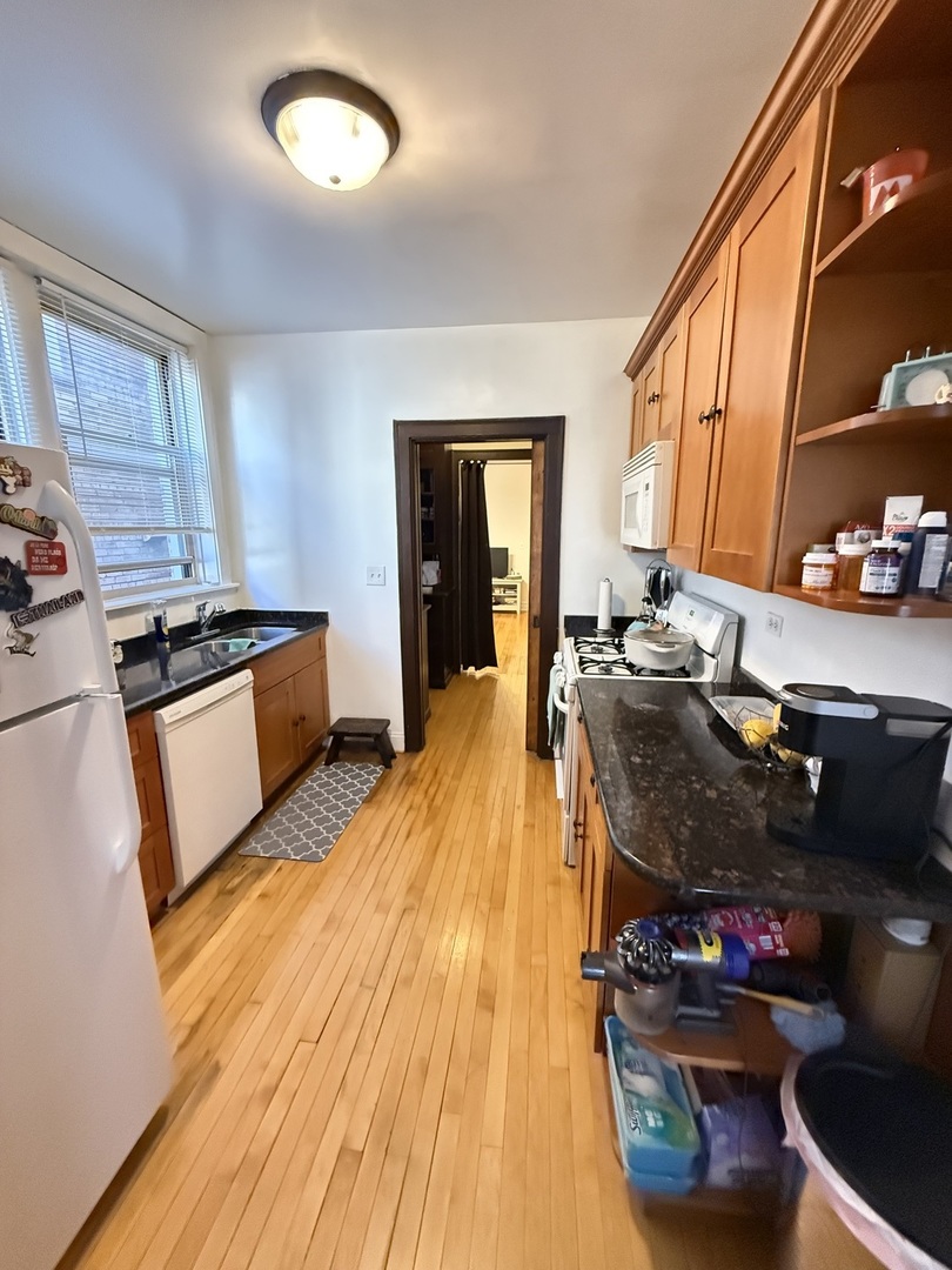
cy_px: 635
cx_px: 476
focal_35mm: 14
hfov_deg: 85.7
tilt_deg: -11.4
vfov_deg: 102.1
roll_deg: -0.3
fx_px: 513
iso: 1250
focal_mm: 2.22
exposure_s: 1/60
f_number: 2.2
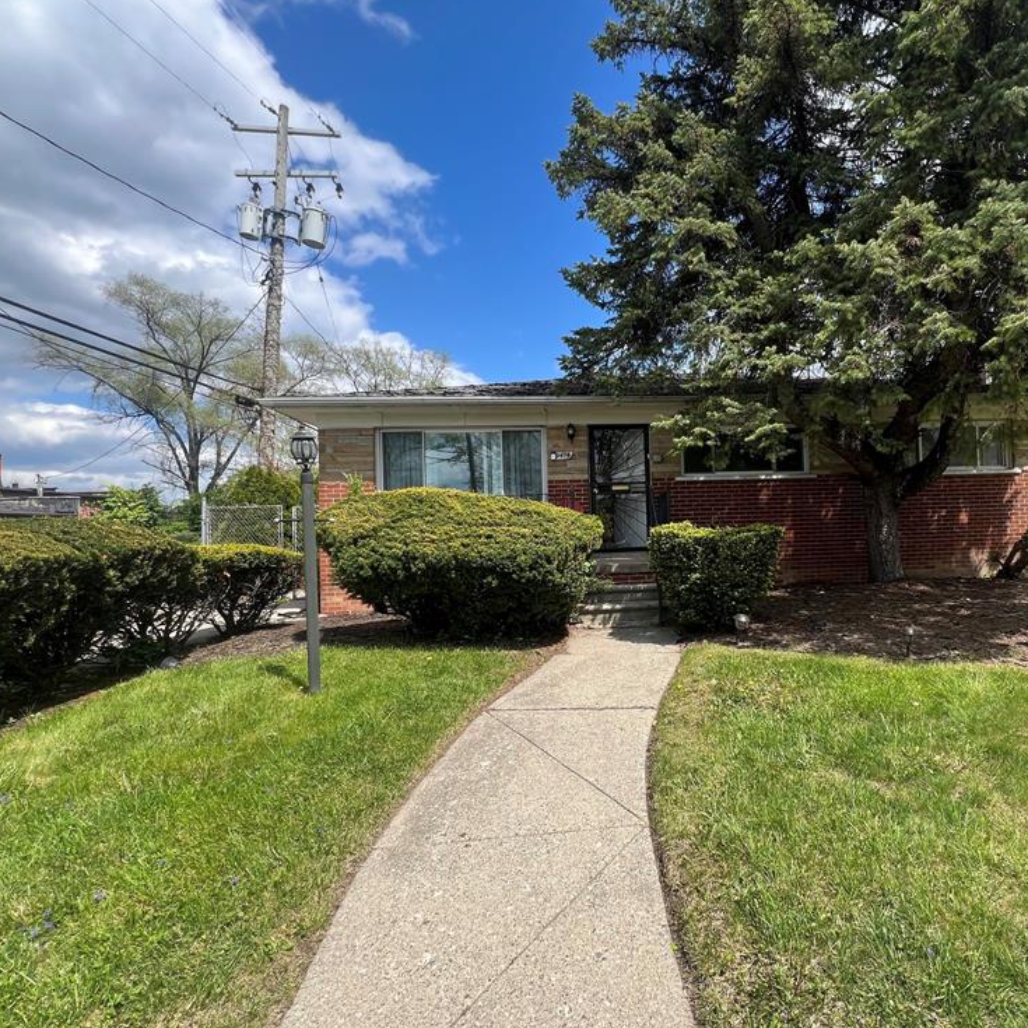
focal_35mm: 16
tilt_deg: +1.5
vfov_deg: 87.4
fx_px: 538
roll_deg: +1.7
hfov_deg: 85.3
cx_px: 659
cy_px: 519
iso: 32
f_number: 1.8
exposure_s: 1/723
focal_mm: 1.57
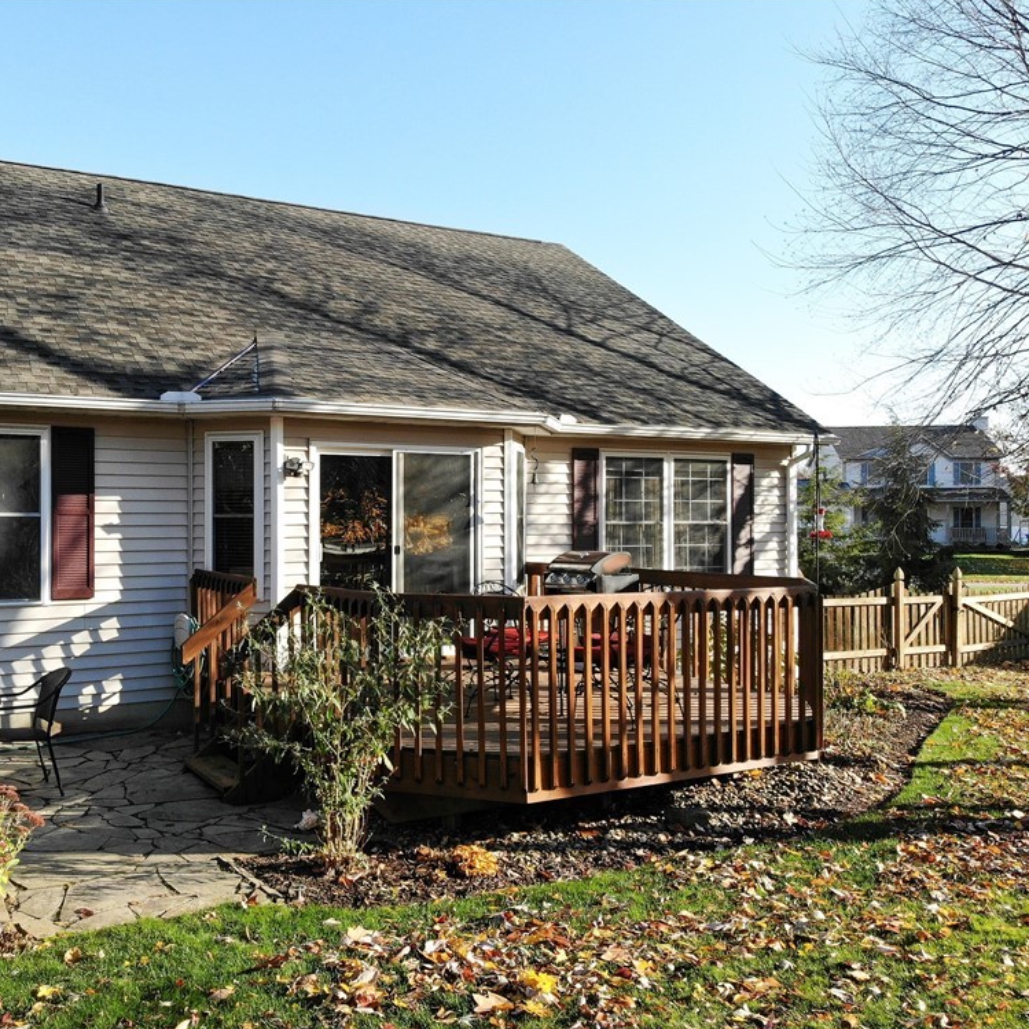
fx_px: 975
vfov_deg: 55.6
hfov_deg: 55.0
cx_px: 389
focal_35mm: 29
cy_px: 523
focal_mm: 4.5
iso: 100
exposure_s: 1/450
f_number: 2.8
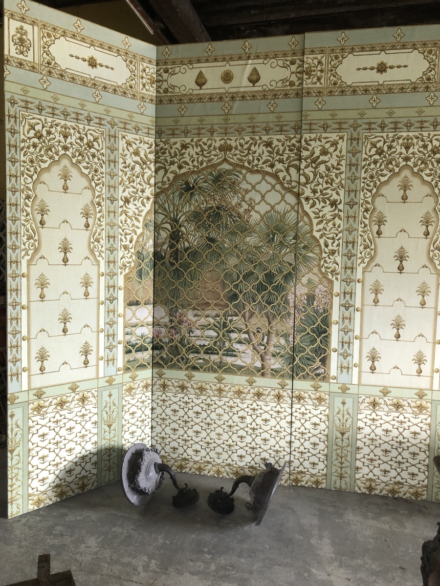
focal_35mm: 28
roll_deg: +0.5
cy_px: 293
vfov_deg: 63.4
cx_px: 220
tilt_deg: -2.3
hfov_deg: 49.7
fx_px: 475
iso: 64
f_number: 1.8
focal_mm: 4
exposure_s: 1/17
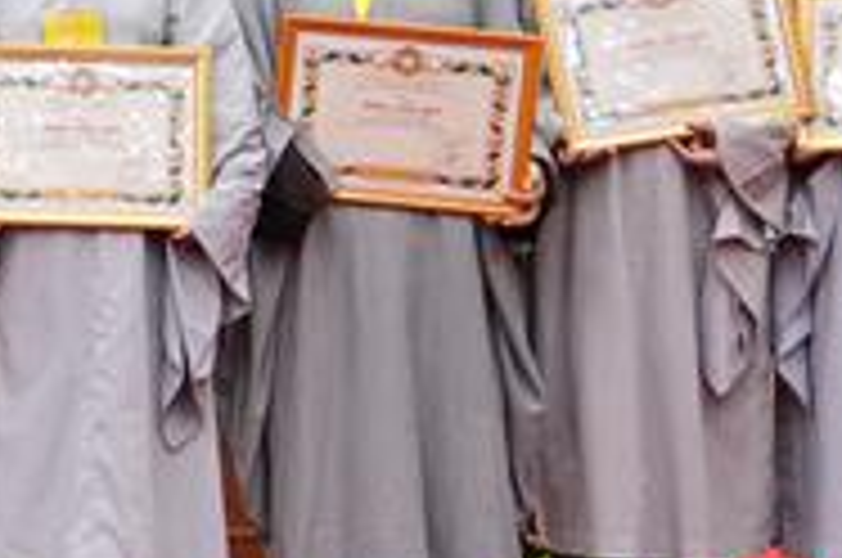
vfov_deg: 5.7
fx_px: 5557
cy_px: -27
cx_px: -1432
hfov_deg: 7.8
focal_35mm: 238
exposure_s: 1/160
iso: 2000
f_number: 2.8
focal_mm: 37
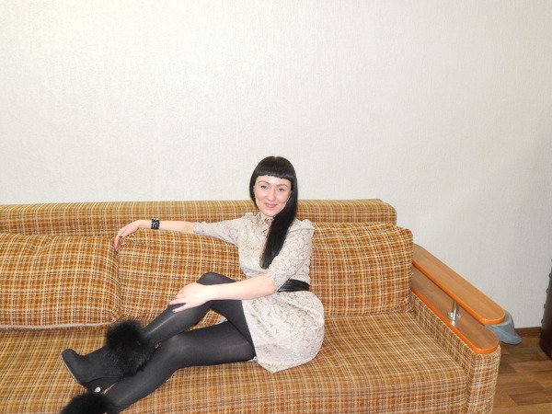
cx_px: 276
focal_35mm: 35
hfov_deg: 52.6
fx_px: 558
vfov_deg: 40.7
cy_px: 207
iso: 800
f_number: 3.3
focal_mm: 6.1
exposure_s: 1/8
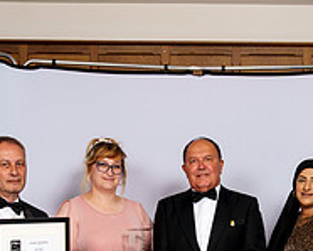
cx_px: 209
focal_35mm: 78
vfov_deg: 18.8
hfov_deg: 24.3
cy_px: 287
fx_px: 723
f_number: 8
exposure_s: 1/125
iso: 100
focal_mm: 26
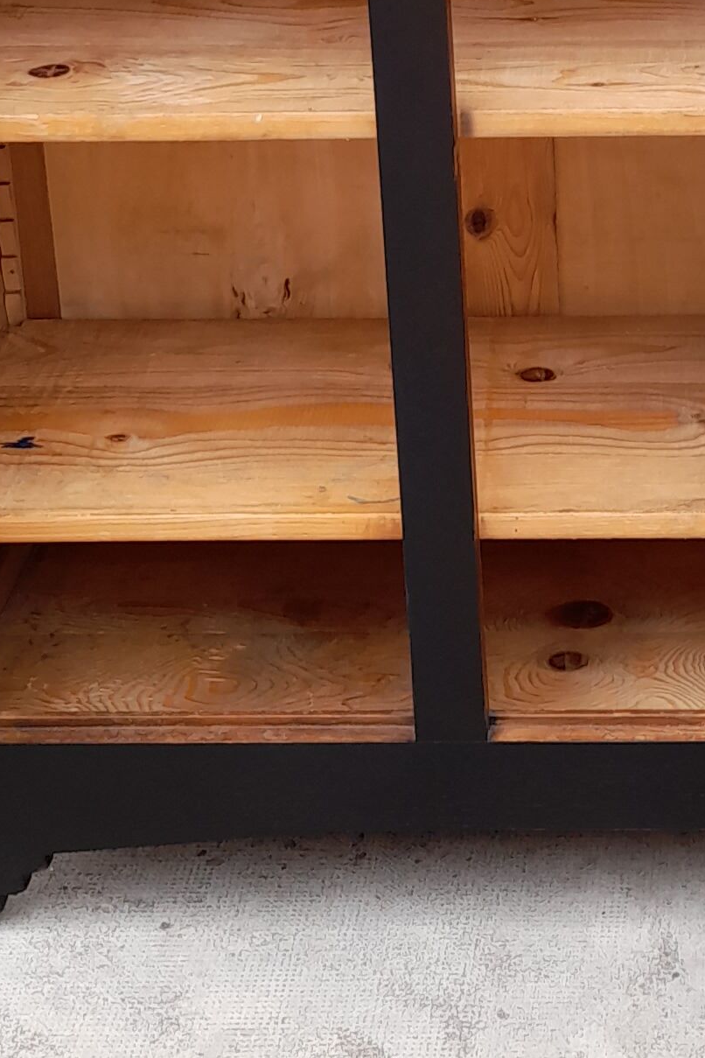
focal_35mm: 86
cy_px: -82
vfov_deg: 22.4
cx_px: 730
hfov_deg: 15.6
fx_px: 2526
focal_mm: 4.6
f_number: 2
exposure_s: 1/128
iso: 20
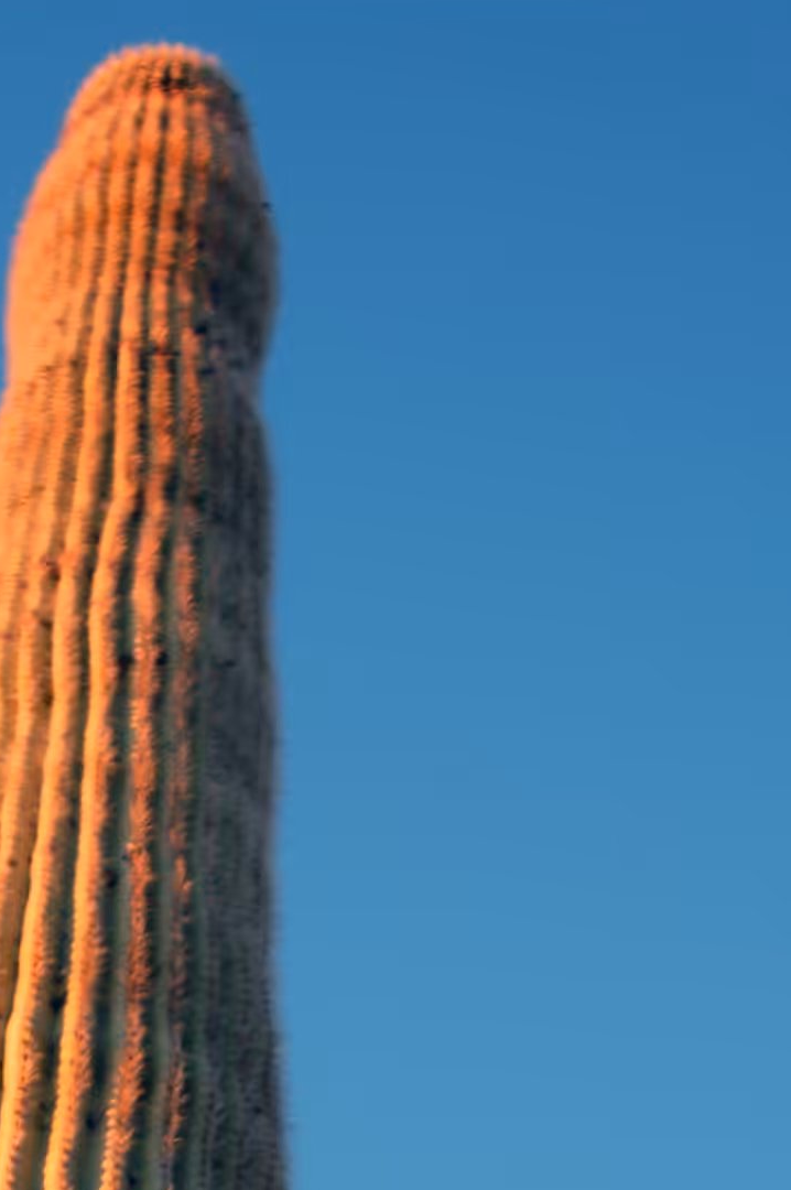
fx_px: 3863
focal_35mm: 117
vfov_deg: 16.4
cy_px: 1611
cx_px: 20
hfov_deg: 11.6
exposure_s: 1/160
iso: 200
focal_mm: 28
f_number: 3.5
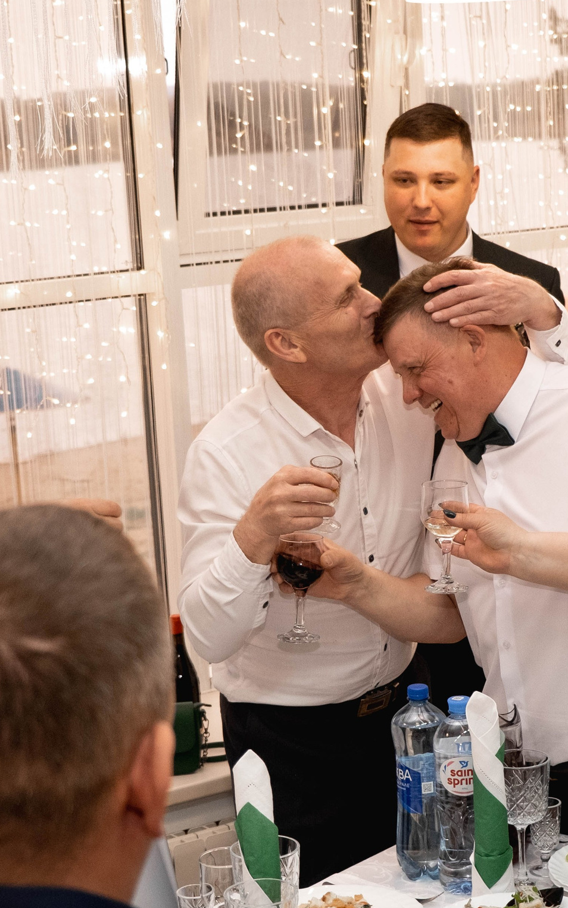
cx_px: 380
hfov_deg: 16.3
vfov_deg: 25.8
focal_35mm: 80
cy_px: 511
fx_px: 1981
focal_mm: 25.4
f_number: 3.2
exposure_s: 1/180
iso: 1000
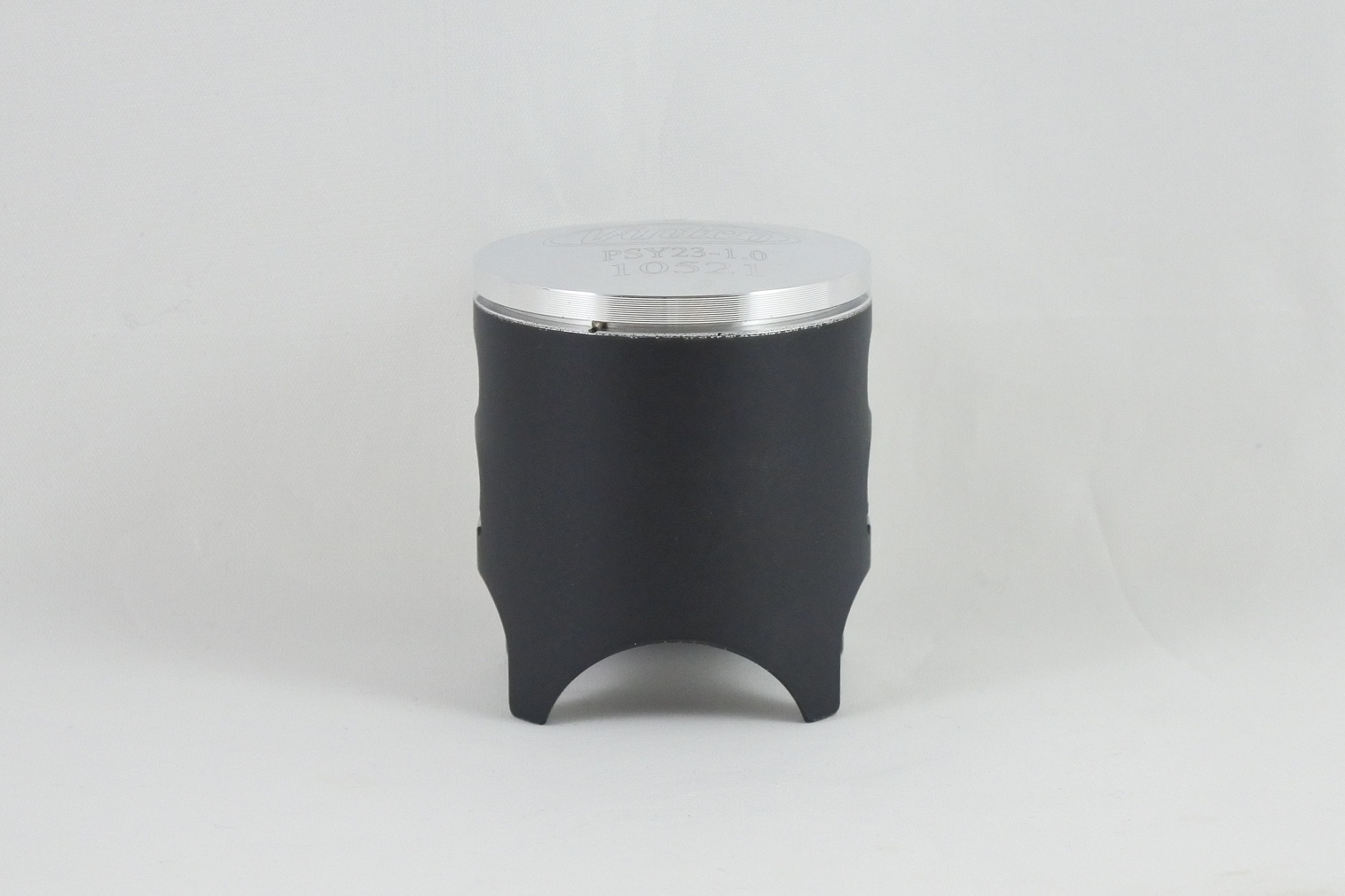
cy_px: 448
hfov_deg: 31.0
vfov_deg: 20.9
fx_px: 2428
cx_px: 672
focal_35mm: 65
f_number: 5.3
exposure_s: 1/125
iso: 720
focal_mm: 24.4
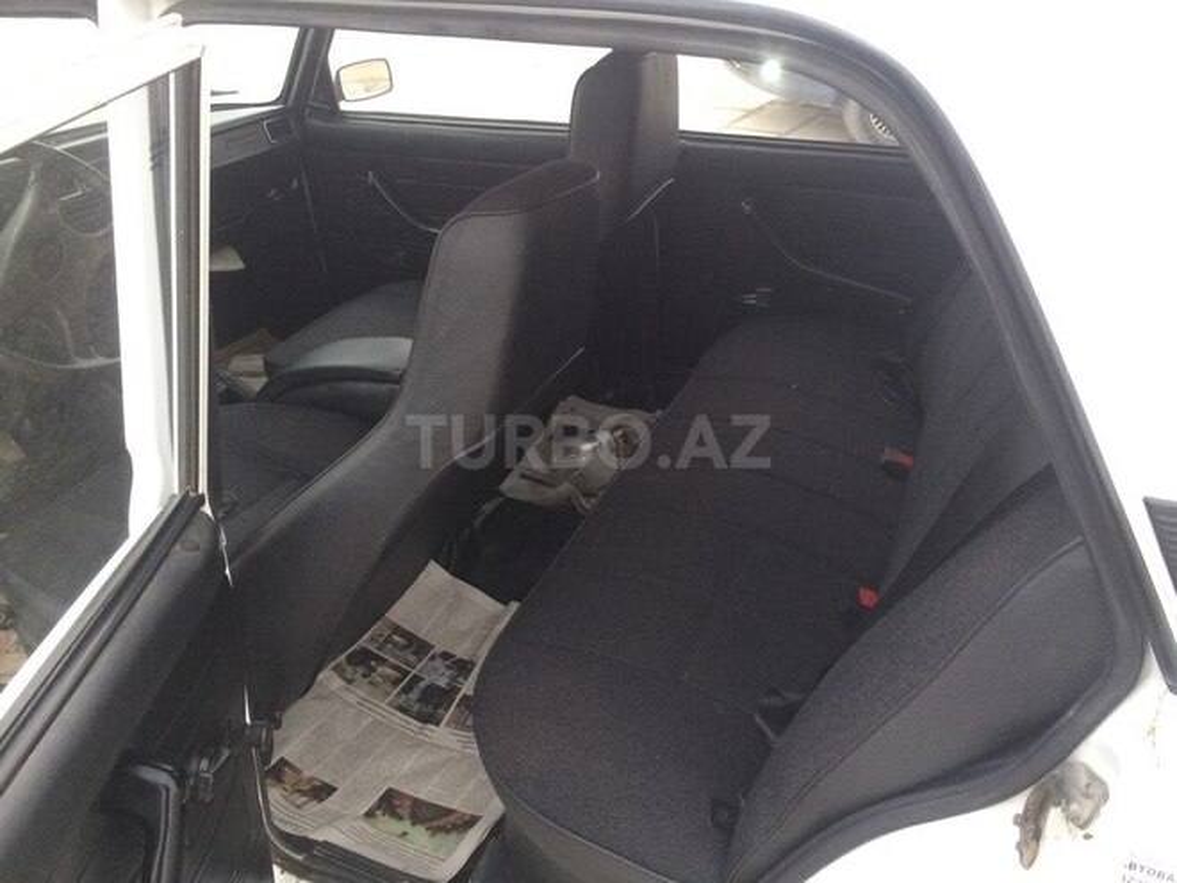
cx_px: 588
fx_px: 986
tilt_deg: -30.2
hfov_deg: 61.7
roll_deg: -0.6
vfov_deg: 48.2
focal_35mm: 29
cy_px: 442
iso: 80
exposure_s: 1/33
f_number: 2.2
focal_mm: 4.15
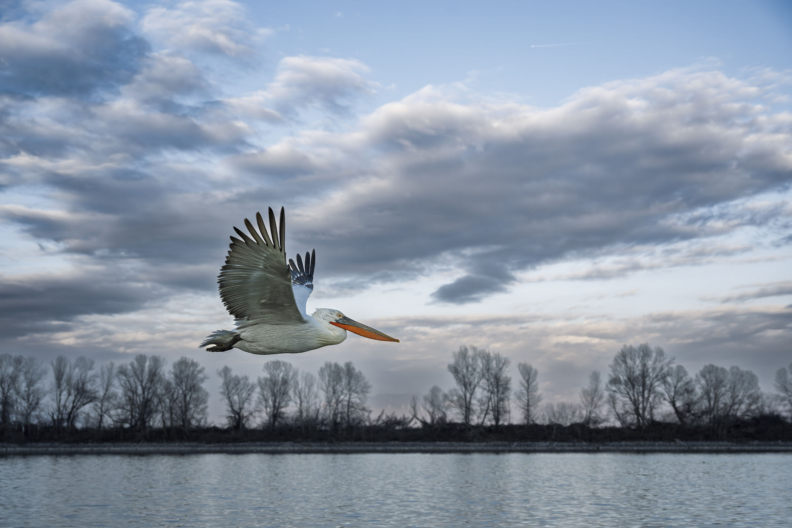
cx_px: 396
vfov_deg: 27.5
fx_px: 1078
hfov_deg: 40.3
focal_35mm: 49
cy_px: 264
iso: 180
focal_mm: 49
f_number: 4
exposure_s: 1/1000
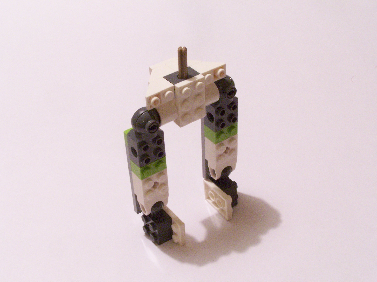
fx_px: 643
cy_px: 141
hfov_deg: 32.7
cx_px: 188
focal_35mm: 59
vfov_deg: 24.8
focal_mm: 9.8
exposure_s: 1/4
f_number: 8
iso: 400
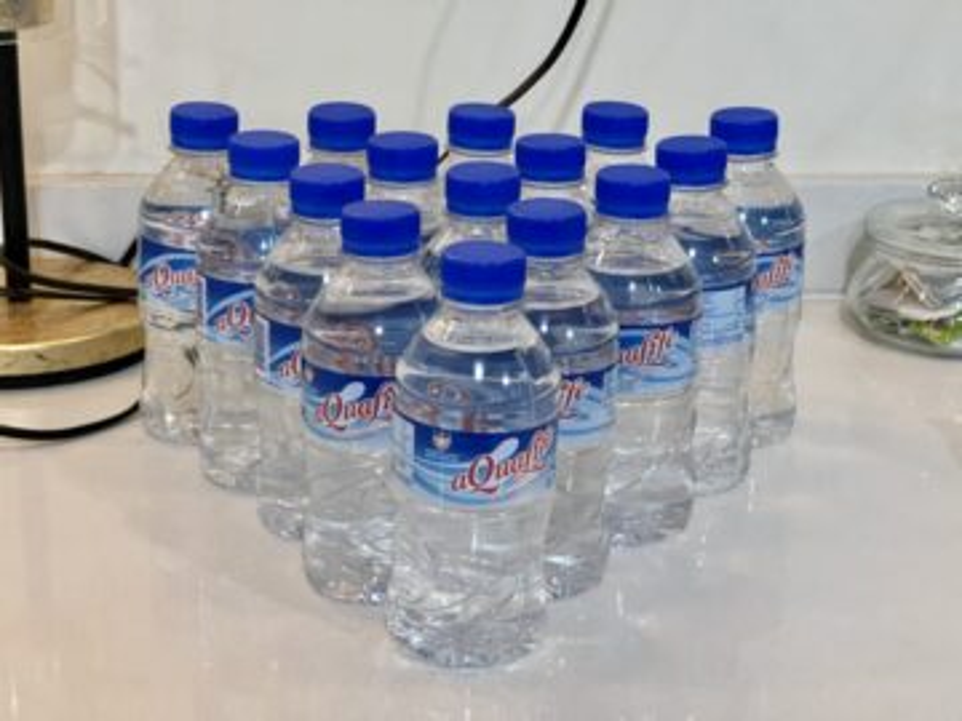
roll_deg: -1.6
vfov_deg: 19.1
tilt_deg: -19.0
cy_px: 360
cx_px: 481
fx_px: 2140
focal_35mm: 77
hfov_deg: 25.3
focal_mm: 9
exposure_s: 1/50
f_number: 2.8
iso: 500
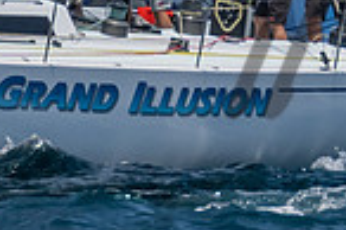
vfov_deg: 0.3
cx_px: 288
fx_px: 40081
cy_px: -469
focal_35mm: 4175
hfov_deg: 0.5
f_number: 5.6
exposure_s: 1/2500
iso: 320
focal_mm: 400
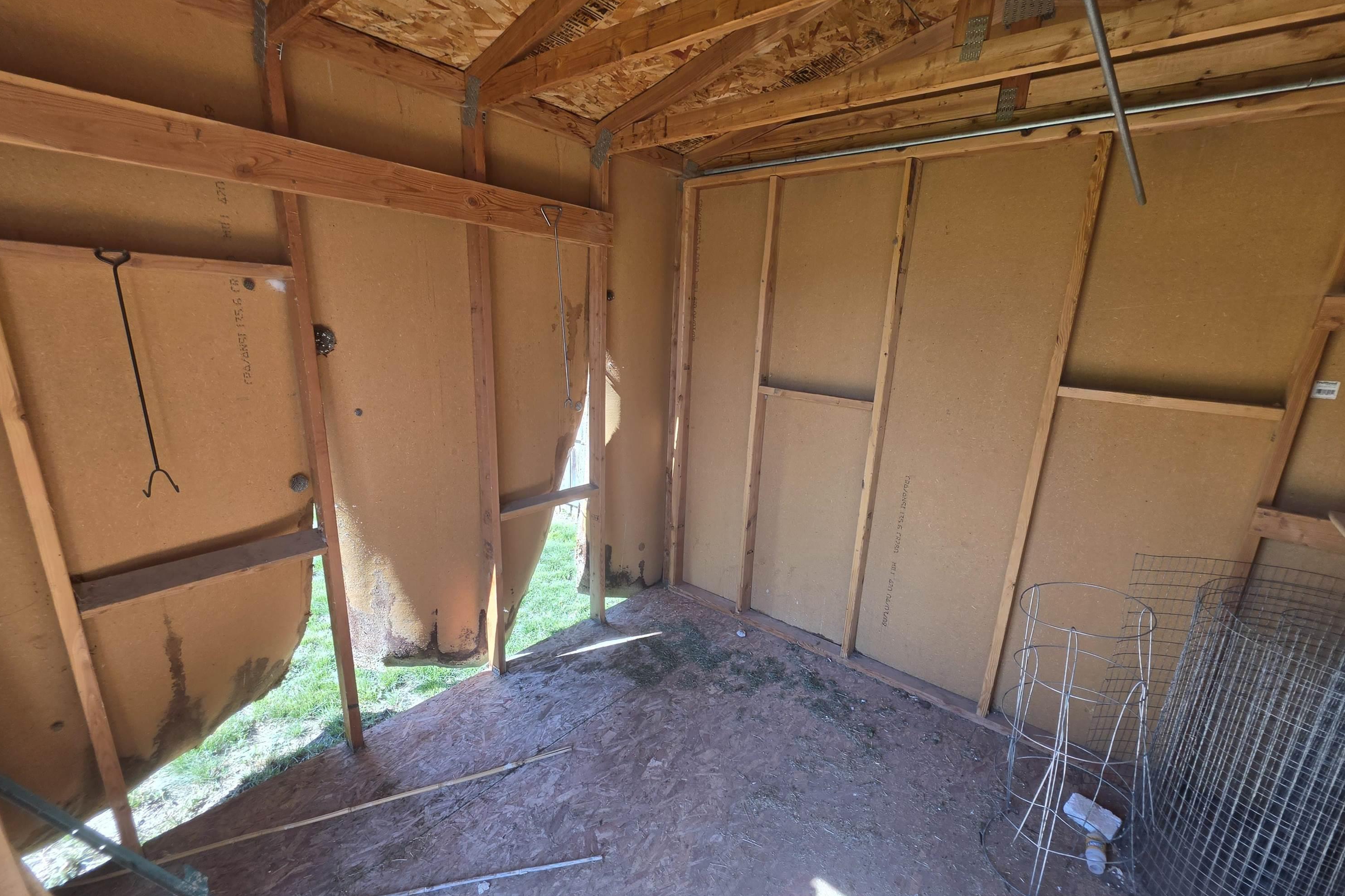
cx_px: 685
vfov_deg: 81.2
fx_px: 523
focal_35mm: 14
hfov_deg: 104.2
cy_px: 466
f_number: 1.9
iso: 20
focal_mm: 2.2
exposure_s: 1/120
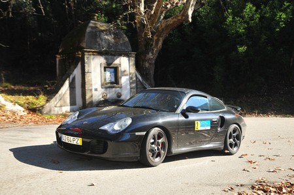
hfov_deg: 37.9
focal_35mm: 52
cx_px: 147
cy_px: 98
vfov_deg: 25.7
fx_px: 428
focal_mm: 35
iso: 400
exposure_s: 1/800
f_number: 5
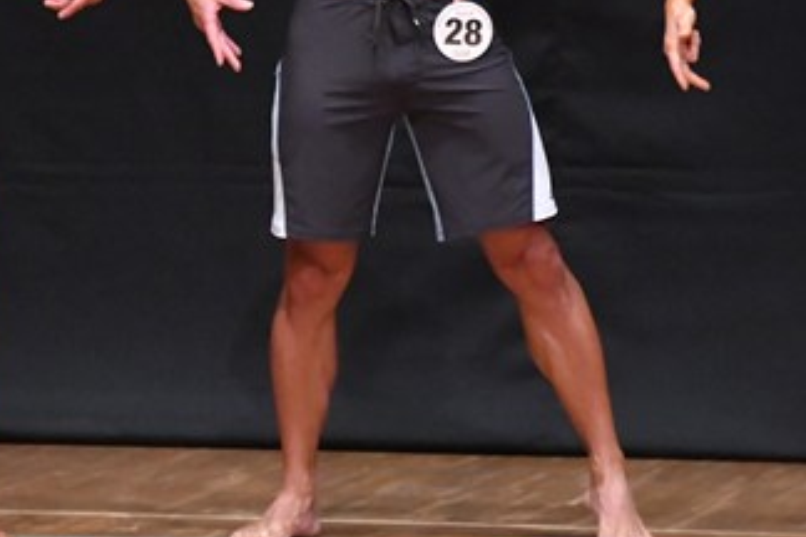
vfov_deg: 1.9
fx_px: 16052
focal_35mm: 717
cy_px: 57
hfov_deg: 2.9
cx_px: -16
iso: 8000
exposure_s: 1/400
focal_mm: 200
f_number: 5.6
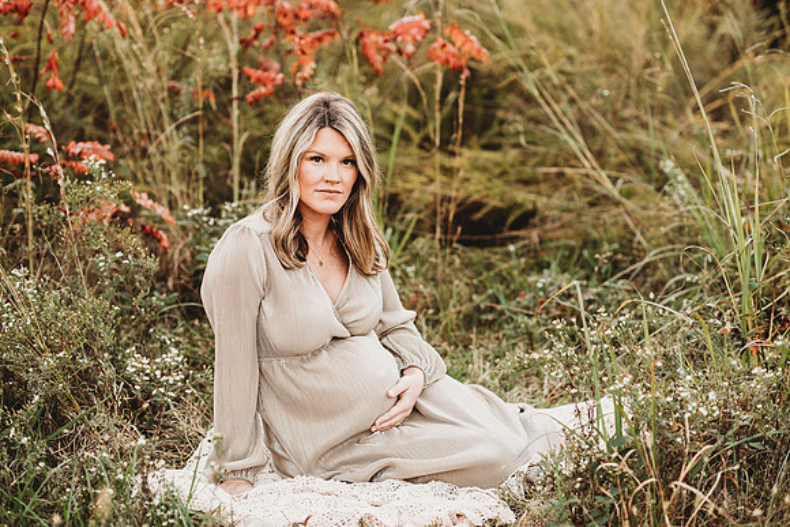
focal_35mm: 85
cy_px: 264
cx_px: 395
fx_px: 1866
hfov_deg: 23.9
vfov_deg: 16.1
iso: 200
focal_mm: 85
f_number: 2.2
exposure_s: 1/320
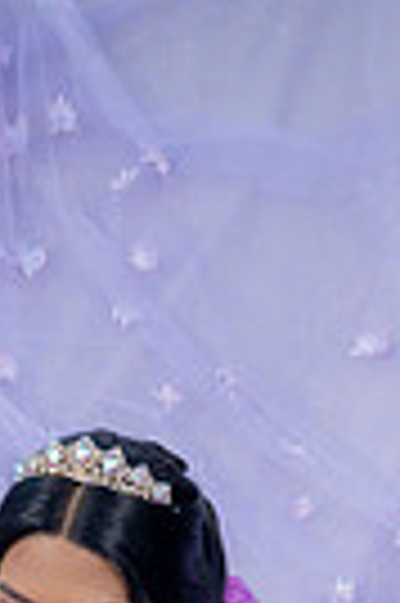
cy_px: 976
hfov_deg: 13.5
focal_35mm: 101
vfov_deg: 17.6
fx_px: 1688
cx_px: 112
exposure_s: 1/800
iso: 125
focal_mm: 20
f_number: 2.8
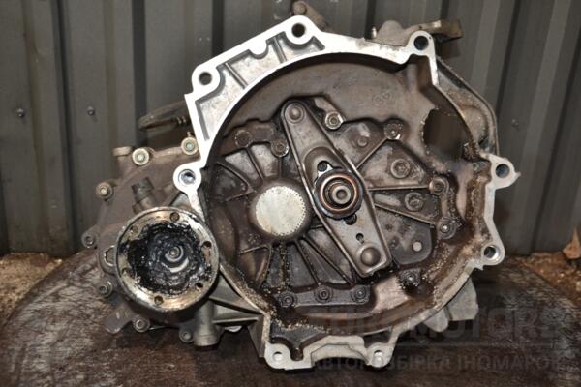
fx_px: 726
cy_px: 194
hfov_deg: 43.6
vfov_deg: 29.9
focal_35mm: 45
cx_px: 290
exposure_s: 1/60
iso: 800
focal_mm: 30
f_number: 5
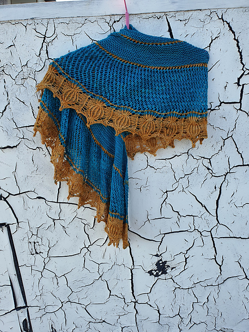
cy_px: 166
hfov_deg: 53.1
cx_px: 124
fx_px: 249
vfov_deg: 67.3
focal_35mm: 26
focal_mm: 4.3
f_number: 2.4
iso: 50
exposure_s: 1/466
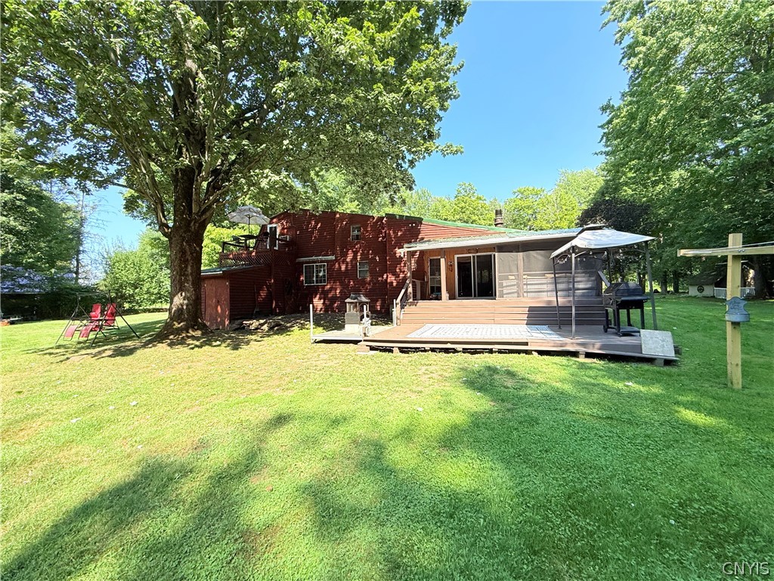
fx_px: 313
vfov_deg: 85.7
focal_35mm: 14
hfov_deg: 102.1
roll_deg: +0.6
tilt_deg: +1.9
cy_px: 290
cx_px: 387
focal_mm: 2.22
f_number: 2.2
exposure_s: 1/770
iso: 50
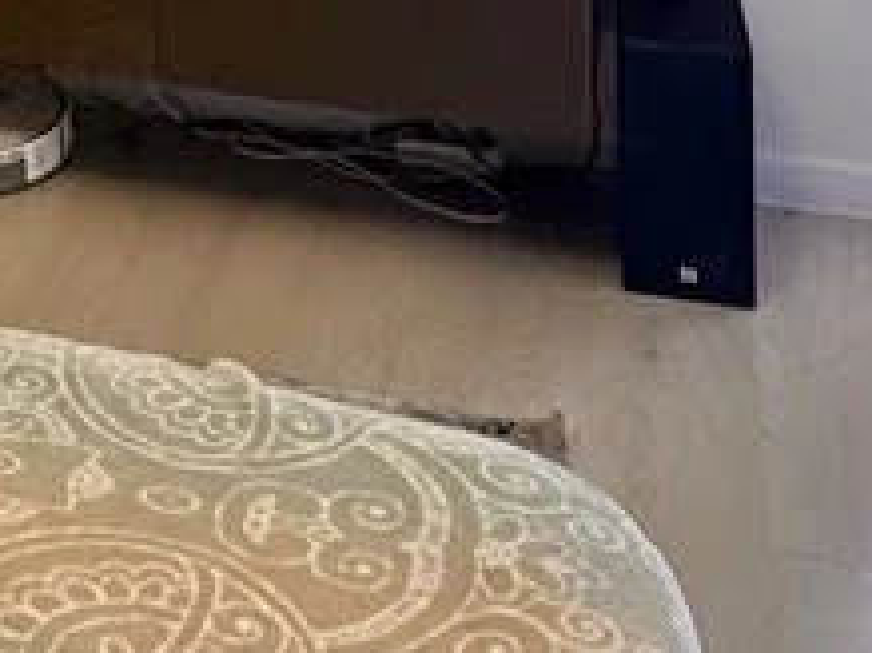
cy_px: -673
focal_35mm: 64
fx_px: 1611
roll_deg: +2.0
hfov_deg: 28.5
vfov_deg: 16.8
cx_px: 4
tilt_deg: +0.3
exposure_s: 1/99
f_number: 2.2
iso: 250
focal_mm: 2.22
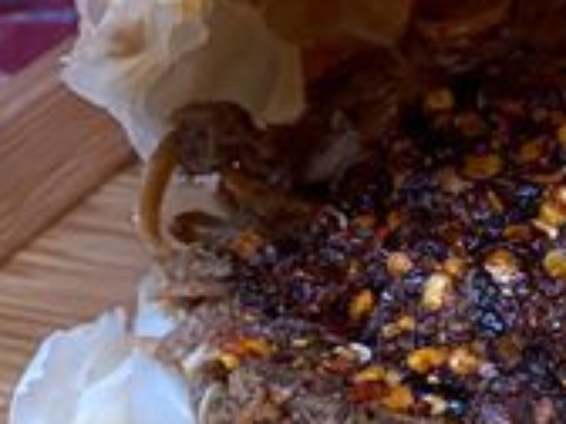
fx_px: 2028
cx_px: 1102
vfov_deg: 11.8
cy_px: 441
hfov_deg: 13.7
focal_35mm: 124
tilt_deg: -40.5
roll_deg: +1.5
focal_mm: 4.25
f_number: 1.8
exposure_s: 1/60
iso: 250
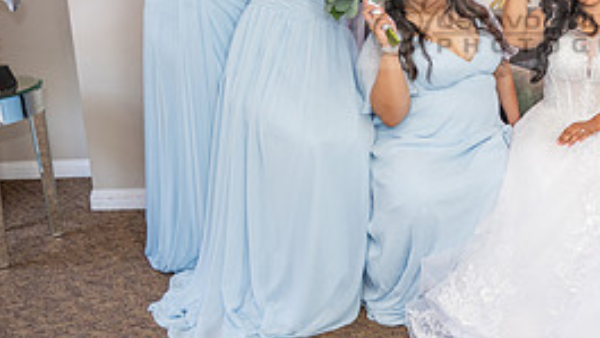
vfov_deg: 21.2
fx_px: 875
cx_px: 550
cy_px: 15
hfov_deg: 35.4
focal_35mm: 55
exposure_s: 1/160
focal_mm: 24
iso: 800
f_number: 3.2
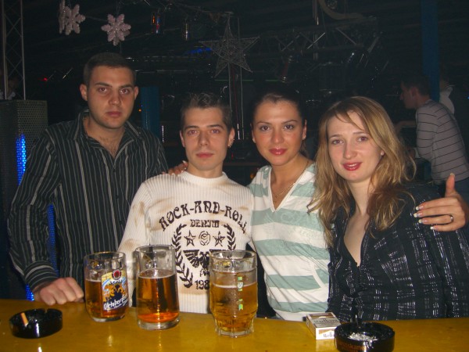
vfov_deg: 37.7
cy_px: 176
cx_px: 234
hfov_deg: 49.0
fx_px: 515
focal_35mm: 38
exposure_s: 1/60
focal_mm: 7.9
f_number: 2.8
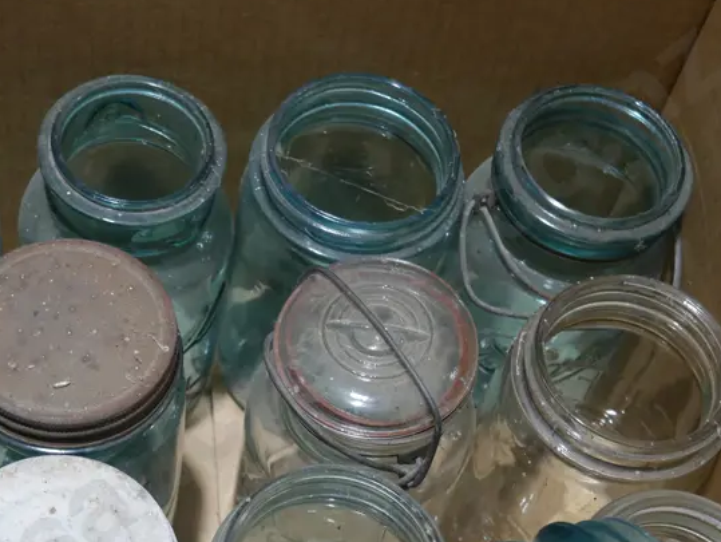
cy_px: 462
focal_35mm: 76
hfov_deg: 25.3
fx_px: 1584
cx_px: 163
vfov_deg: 19.1
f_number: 4.4
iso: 320
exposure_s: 1/60
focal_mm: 20
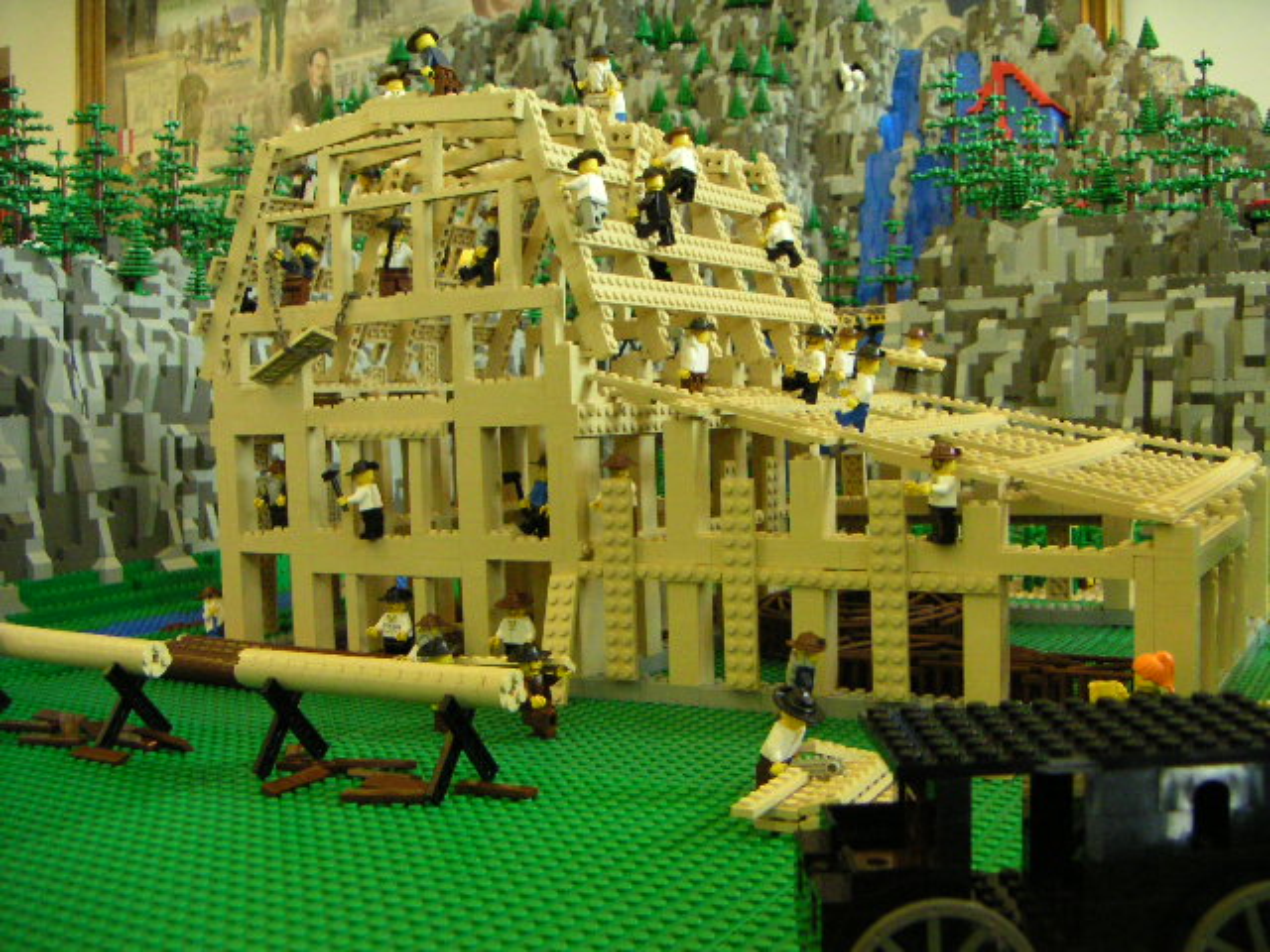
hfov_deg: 50.1
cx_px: 635
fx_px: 1357
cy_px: 476
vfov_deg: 38.7
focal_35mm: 37
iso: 400
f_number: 2.8
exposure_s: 1/30
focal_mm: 4.8
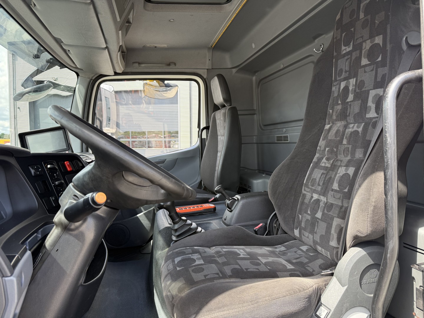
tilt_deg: -1.1
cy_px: 159
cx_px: 212
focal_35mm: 24
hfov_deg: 71.6
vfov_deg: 56.8
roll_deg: -0.8
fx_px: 294
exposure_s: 1/532
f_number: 1.78
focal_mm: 6.76
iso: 100
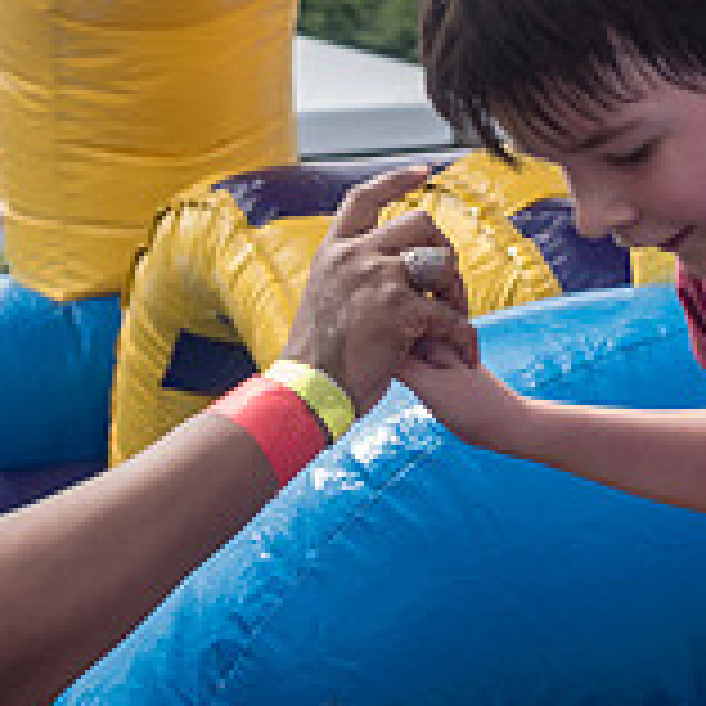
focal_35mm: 110
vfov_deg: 15.8
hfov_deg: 15.8
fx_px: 2538
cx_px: 328
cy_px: 335
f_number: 4
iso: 200
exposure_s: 1/1250
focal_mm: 35
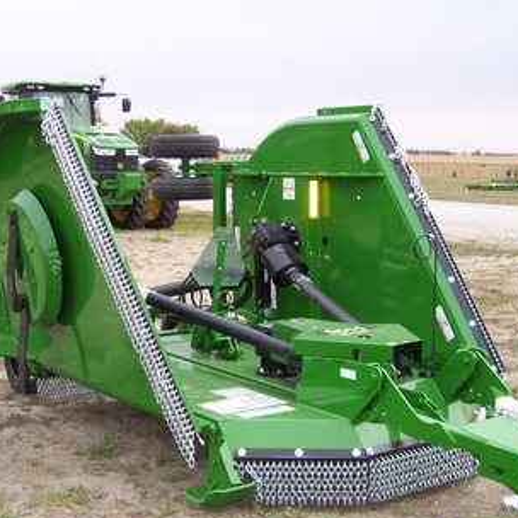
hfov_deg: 30.0
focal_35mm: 57
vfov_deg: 30.0
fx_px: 965
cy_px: 290
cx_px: 213
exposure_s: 1/320
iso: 80
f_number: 2.7
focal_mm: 6
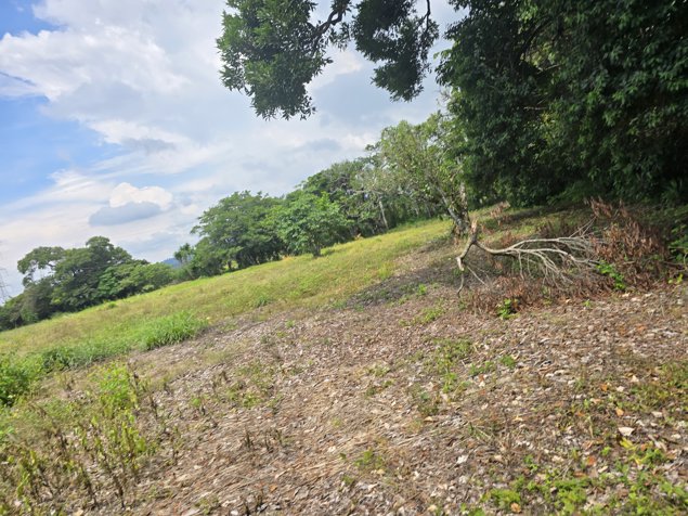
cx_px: 344
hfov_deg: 73.9
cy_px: 258
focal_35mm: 23
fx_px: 457
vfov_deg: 58.9
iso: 12
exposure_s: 1/395
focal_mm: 6.3
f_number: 1.7
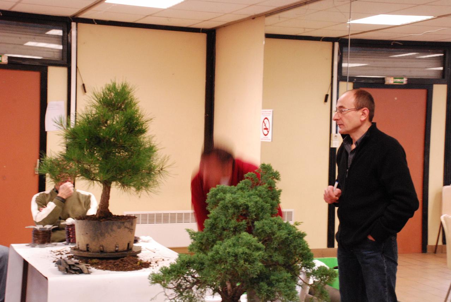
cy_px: 151
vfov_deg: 20.7
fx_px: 828
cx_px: 226
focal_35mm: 66
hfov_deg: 30.5
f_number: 11
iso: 1600
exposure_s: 1/8
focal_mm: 44
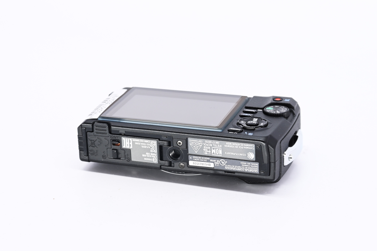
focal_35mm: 93
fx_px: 974
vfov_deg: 14.7
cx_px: 188
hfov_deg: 21.9
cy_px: 126
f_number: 9
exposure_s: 1/160
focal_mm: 62
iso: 500
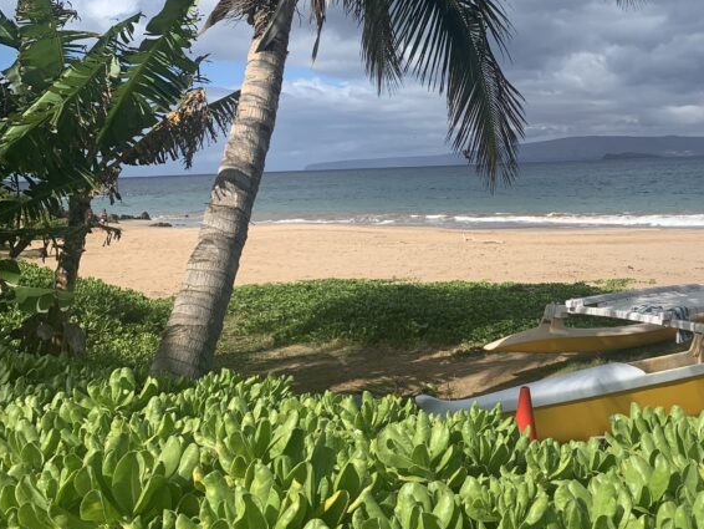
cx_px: 586
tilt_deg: -4.4
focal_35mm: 47
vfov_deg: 30.9
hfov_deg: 38.5
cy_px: 229
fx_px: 956
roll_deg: +1.7
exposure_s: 1/3289
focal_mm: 4.25
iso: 25
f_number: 1.8
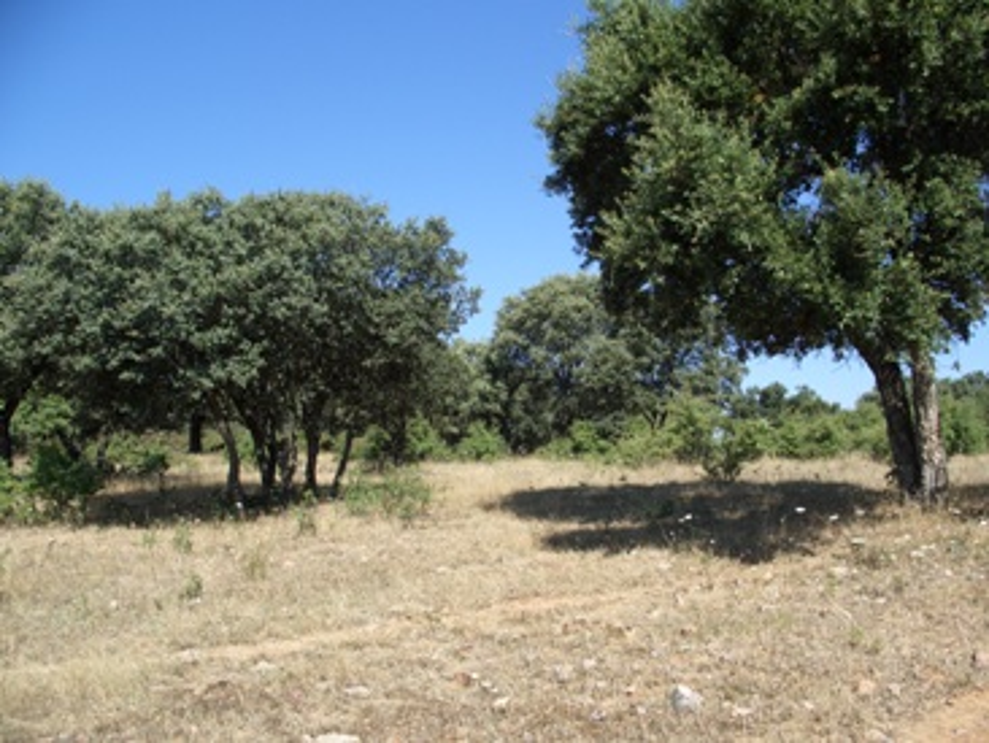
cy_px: 372
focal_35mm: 33
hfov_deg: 55.3
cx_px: 494
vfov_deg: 43.0
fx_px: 943
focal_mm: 7.1
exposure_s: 1/500
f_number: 4
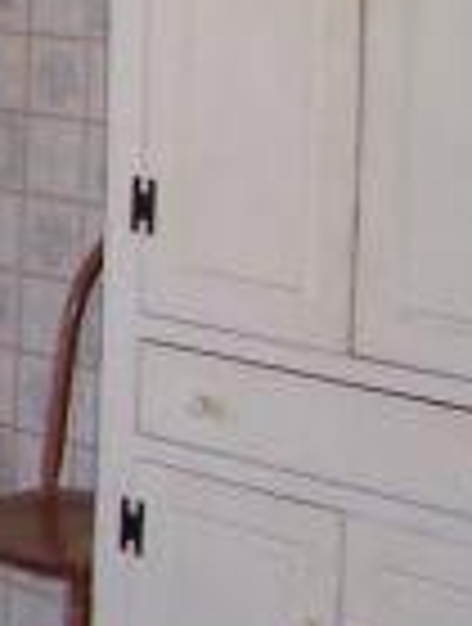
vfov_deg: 12.4
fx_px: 2823
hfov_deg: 8.3
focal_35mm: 156
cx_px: -877
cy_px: -36
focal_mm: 5.6
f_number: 2.7
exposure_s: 1/60
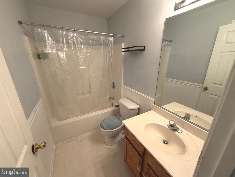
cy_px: 88
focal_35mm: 14
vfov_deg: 85.7
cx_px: 118
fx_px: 95
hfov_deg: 102.1
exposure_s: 1/60
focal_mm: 2.22
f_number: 2.2
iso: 160
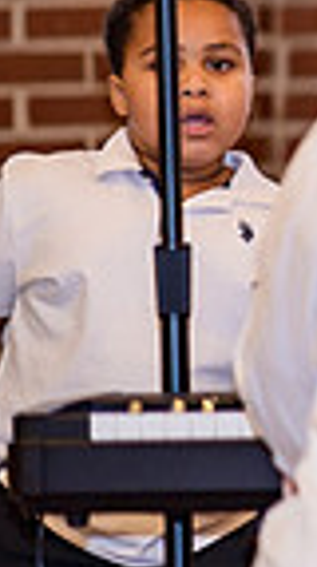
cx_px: 1133
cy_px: 81
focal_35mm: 447
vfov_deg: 4.8
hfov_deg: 2.7
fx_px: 6707
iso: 180
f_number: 1.4
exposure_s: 1/100
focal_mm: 105
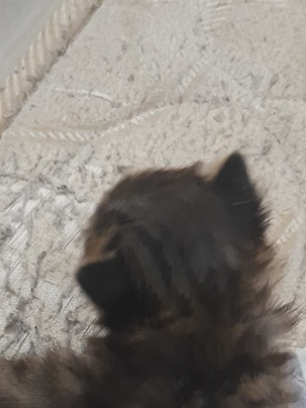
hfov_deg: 25.7
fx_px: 672
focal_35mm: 57
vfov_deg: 32.2
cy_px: 362
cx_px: 154
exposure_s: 1/25
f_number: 2
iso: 640
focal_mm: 4.6
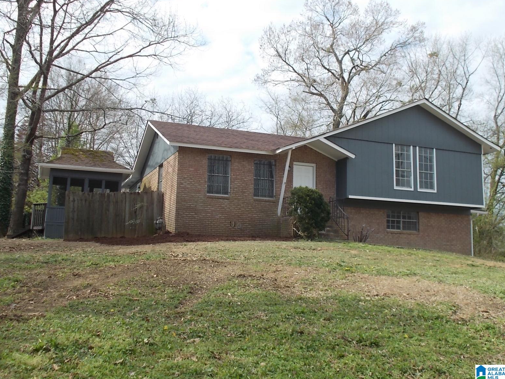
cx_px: 255
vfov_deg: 36.0
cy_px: 185
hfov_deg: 46.8
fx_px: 584
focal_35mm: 40
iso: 80
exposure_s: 1/400
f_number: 3.9
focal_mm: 6.9
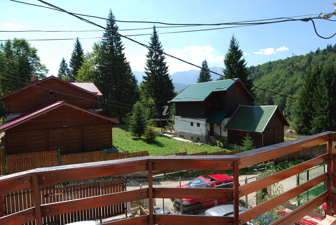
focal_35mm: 21
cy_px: 112
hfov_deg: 81.1
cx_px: 168
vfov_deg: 59.6
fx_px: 196
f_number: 5
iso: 100
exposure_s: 1/200
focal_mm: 14
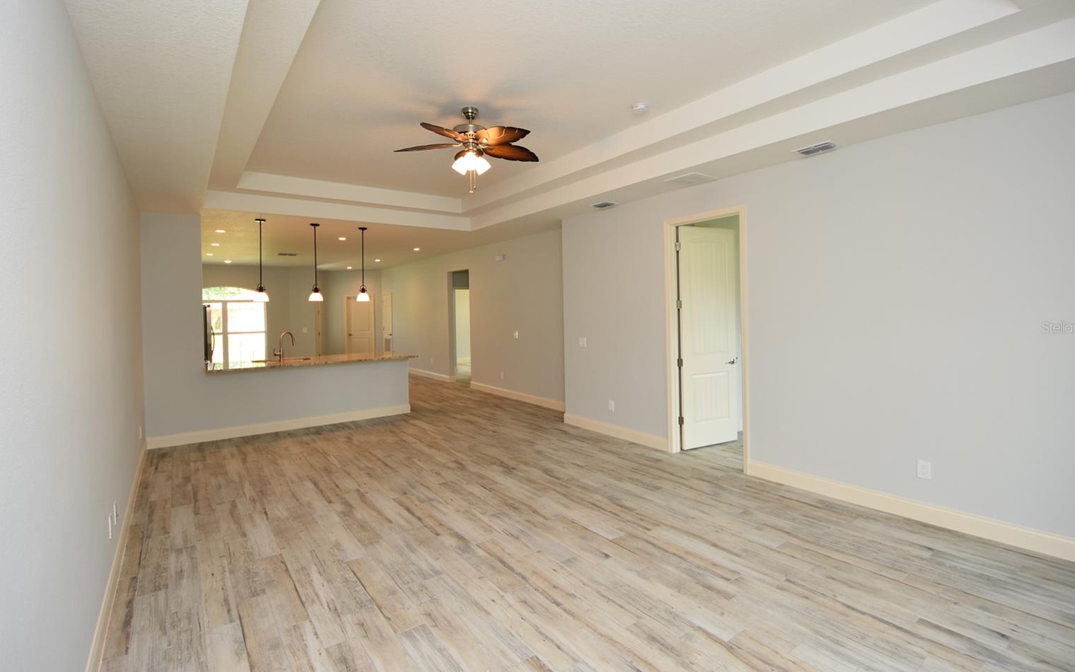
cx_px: 542
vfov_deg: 71.2
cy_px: 327
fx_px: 469
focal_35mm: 16
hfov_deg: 97.8
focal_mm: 10
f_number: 4
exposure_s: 1/60
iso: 220
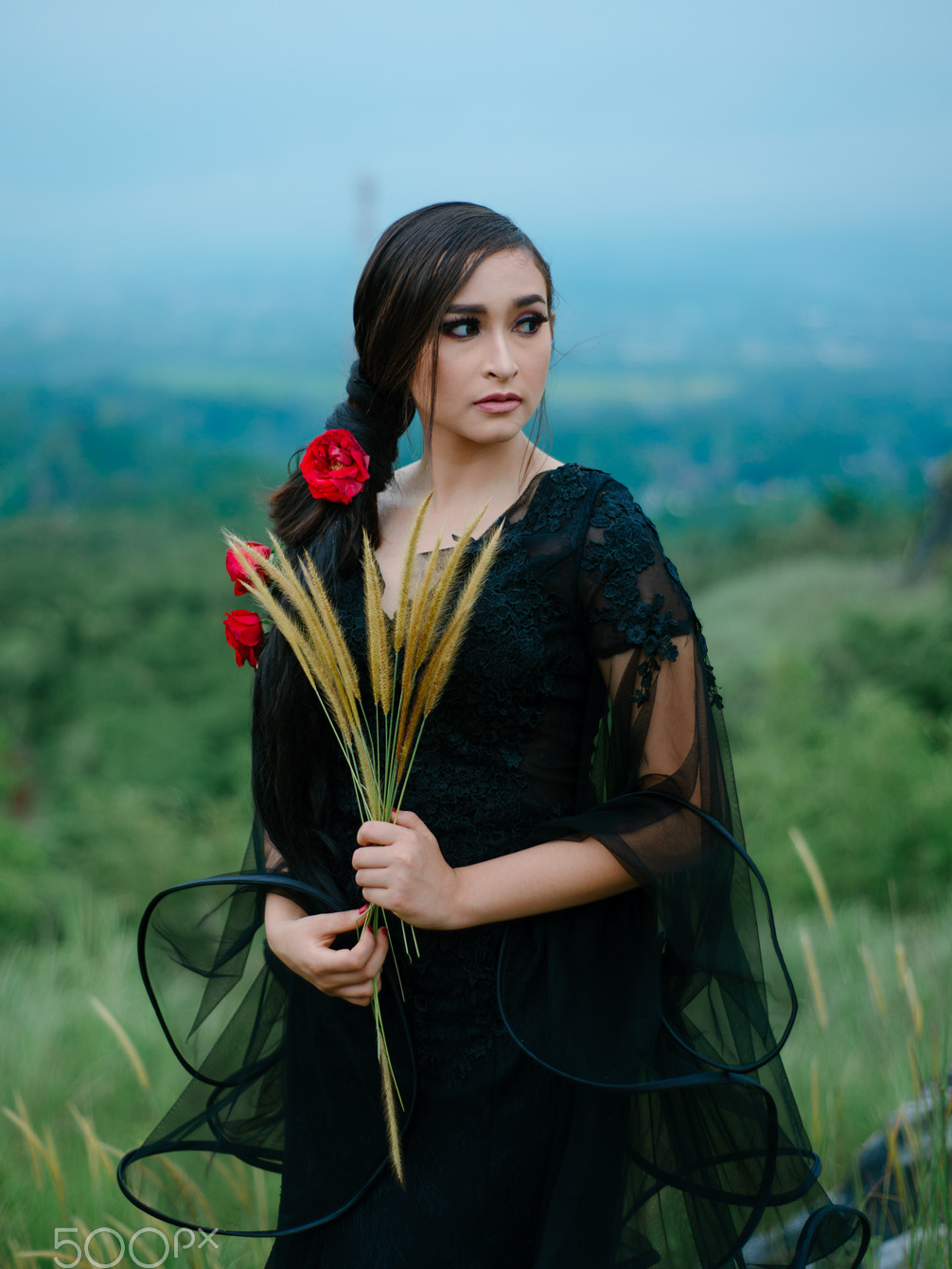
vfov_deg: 34.9
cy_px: 639
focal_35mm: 55
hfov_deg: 26.6
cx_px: 483
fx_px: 2016
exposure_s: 1/160
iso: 64
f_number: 2.2
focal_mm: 50
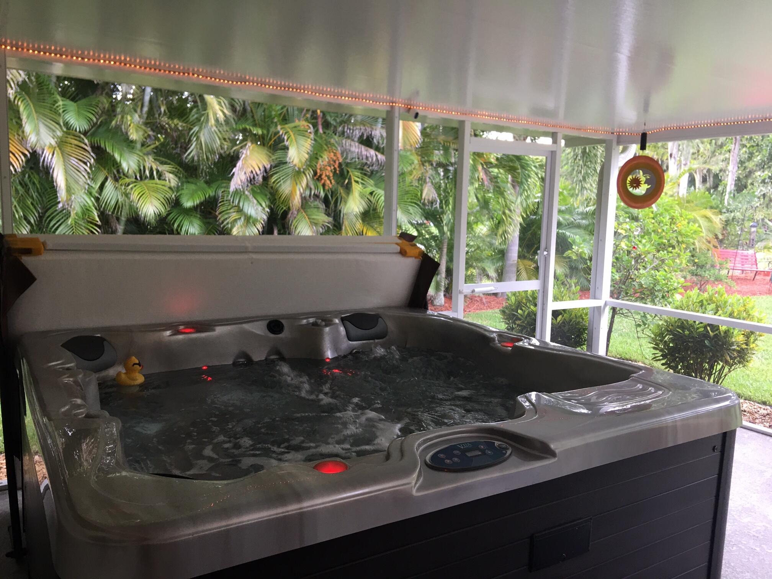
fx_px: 647
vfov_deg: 48.2
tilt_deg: -6.1
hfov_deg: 61.7
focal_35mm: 29
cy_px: 290
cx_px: 386
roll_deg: -0.7
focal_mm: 4.15
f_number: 2.2
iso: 25
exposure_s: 1/15
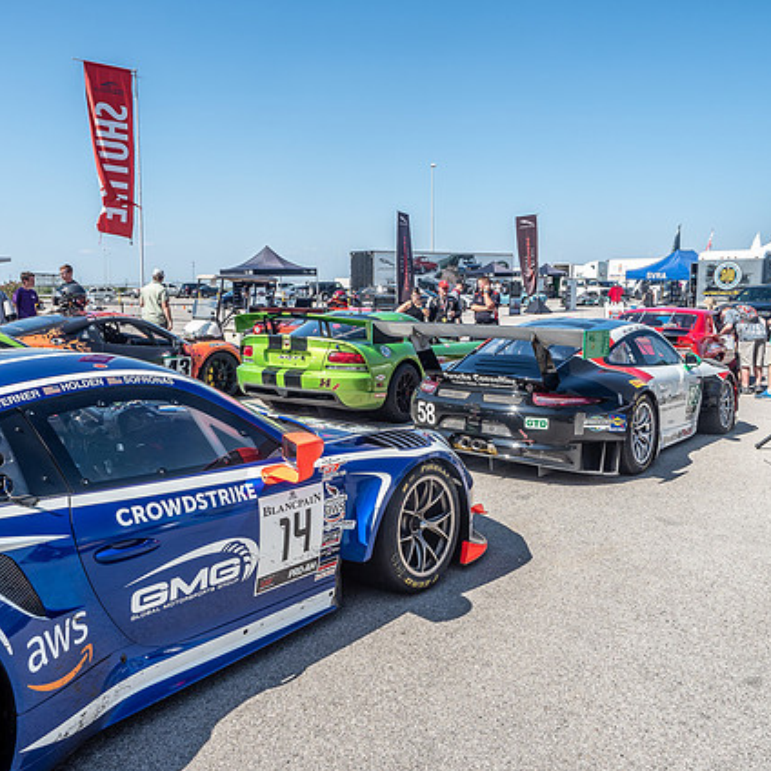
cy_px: 394
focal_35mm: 29
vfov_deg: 55.6
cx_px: 349
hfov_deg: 55.5
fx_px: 731
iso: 64
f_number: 8
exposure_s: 1/125
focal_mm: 12
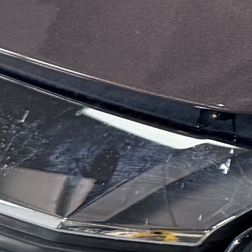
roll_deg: -1.3
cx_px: 917
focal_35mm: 225
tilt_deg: -28.7
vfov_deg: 7.8
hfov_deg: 6.6
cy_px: 78
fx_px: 1853
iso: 80
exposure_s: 1/100
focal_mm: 6.76
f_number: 1.78
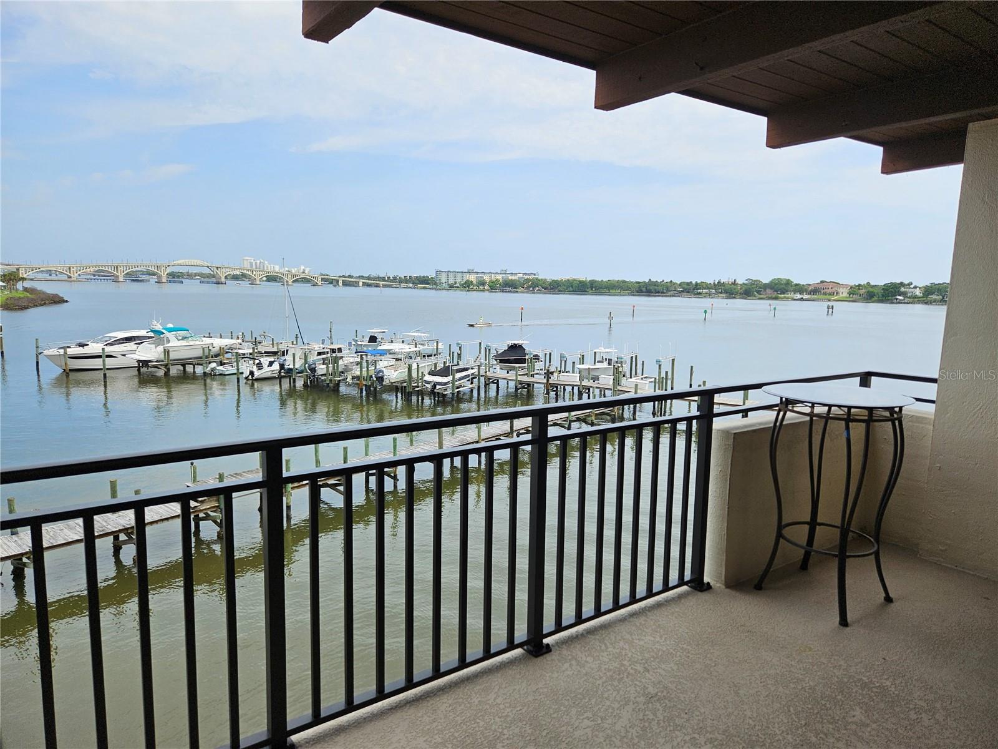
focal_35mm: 23
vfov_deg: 58.9
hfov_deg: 73.9
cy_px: 374
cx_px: 499
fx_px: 663
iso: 25
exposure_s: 1/2339
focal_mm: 5.4
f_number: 1.8
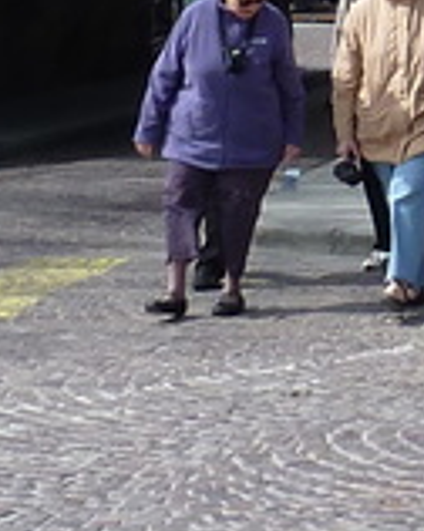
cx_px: 1073
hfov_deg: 6.5
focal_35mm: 223
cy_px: -628
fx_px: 3505
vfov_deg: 8.1
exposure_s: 1/400
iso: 80
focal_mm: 5
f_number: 4
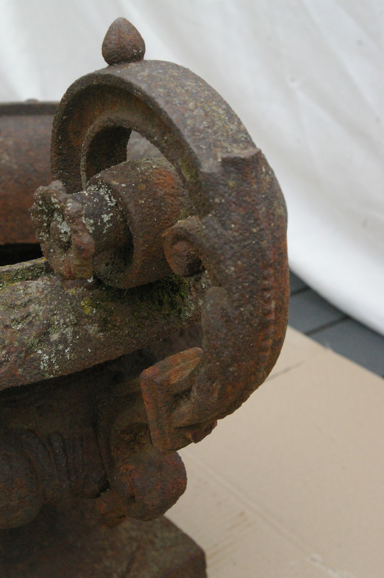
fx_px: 625
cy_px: 289
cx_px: 192
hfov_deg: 34.1
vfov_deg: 49.6
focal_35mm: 39
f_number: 8
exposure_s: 1/250
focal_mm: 26
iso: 1600
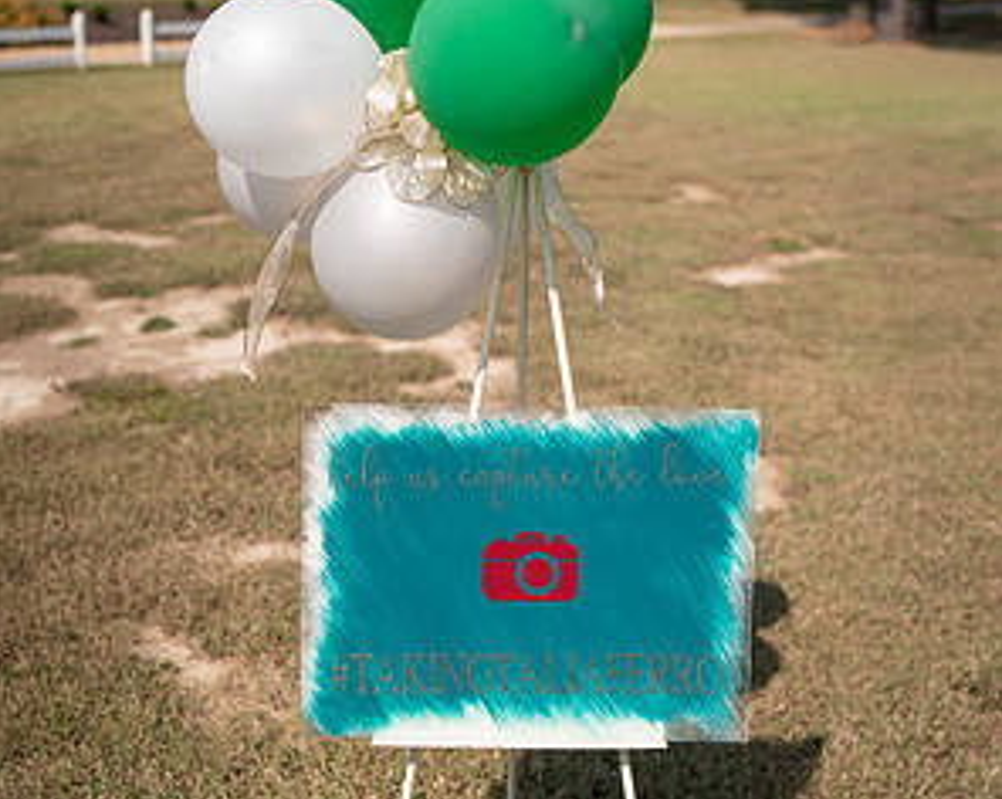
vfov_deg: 30.2
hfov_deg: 37.4
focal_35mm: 50
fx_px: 1481
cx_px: 501
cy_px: 369
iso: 50
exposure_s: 1/2500
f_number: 2
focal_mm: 35
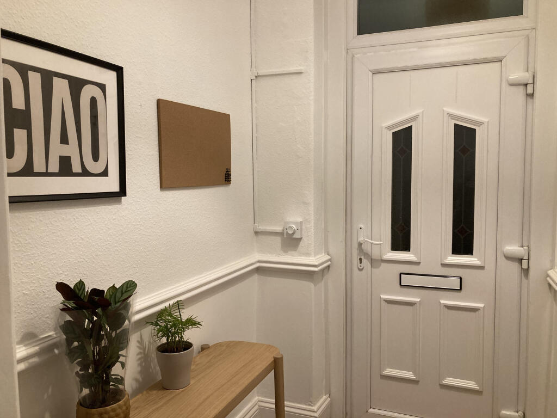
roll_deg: +0.3
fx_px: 451
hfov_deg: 63.4
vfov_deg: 49.7
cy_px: 209
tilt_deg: -3.5
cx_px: 278
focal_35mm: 28
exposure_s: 1/50
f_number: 1.8
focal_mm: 3.99
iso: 160
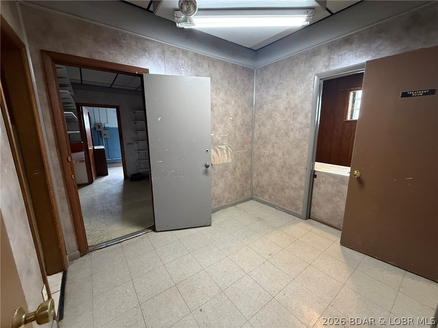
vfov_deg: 85.7
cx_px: 219
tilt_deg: -10.3
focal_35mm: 14
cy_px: 164
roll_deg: +1.4
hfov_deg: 102.1
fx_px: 177
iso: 320
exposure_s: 1/60
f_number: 2.2
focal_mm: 2.22
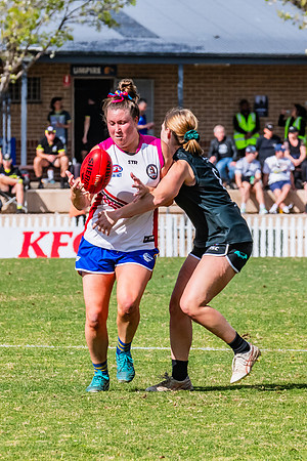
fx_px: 7690
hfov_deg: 2.3
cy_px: 231
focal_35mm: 601
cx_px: 115
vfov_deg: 3.4
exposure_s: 1/1250
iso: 800
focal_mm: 270
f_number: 14
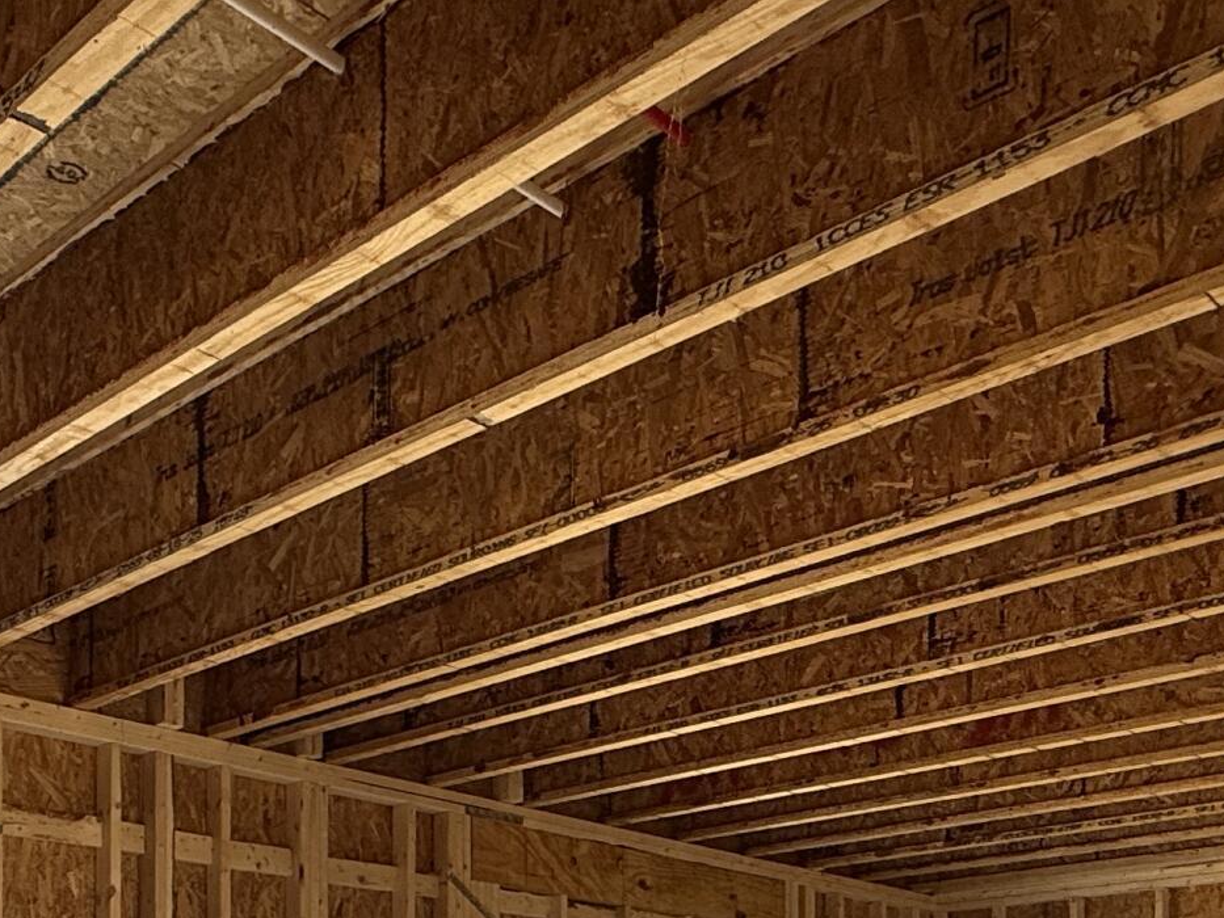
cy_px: 1138
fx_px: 1591
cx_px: 459
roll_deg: -0.1
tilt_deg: +0.6
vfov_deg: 27.7
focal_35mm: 45
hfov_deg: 41.8
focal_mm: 2.22
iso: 64
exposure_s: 1/172
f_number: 2.2
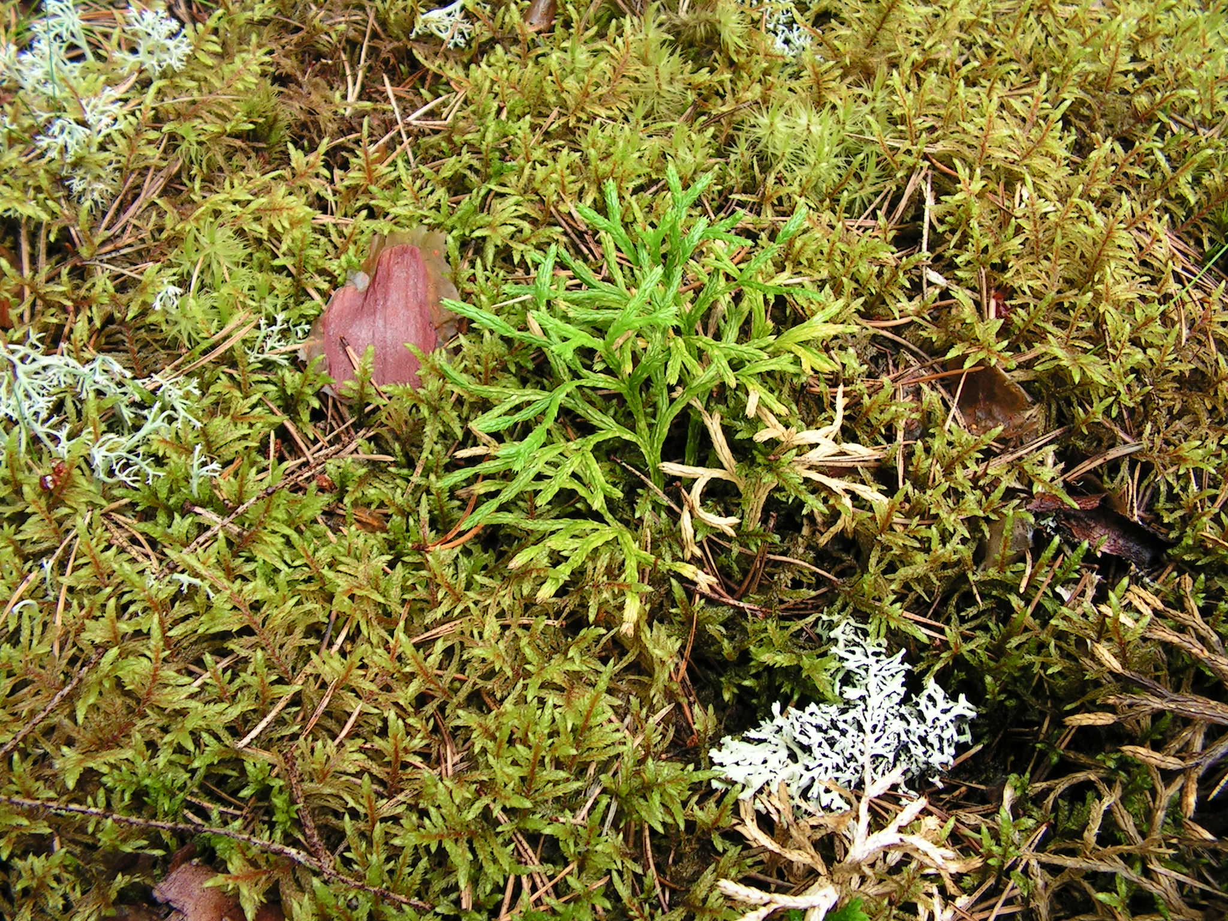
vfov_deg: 39.7
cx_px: 614
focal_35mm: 36
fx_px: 1277
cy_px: 460
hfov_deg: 51.4
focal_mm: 6
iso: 100
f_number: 3.2
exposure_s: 1/40
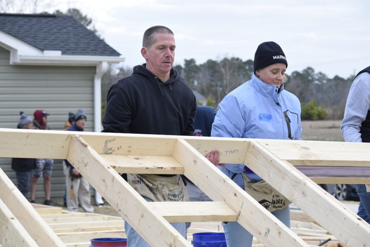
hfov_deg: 16.9
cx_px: 185
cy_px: 123
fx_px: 1243
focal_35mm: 121
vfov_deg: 11.3
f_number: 8
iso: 400
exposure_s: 1/250
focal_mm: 80
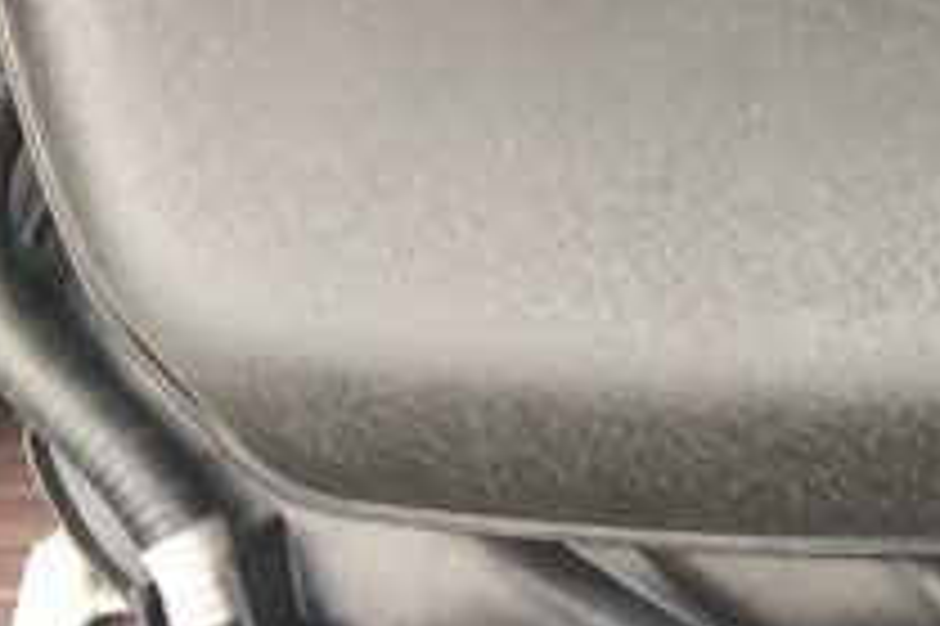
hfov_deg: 13.0
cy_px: -581
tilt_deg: -46.8
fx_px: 3861
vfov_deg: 8.8
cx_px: 1457
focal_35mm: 148
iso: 32
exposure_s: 1/60
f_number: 2.2
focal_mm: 4.15
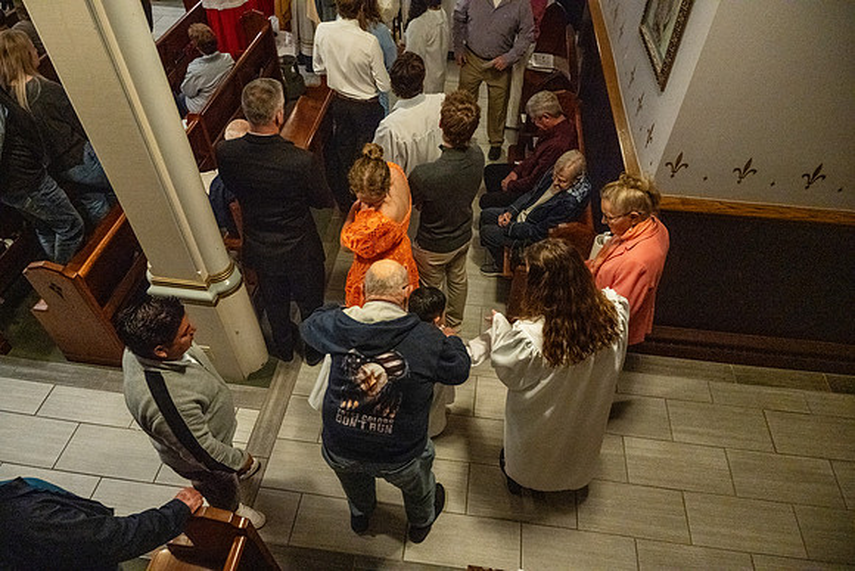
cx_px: 428
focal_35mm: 24
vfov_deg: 53.2
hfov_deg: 73.7
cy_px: 286
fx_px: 570
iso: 5000
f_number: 6.3
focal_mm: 24
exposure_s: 1/60
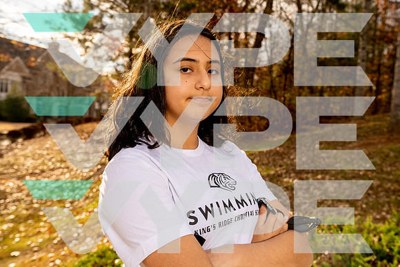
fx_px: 478
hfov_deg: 45.4
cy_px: 134
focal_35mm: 43
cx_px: 200
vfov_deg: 31.2
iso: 125
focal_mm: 43
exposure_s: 1/250
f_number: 6.3
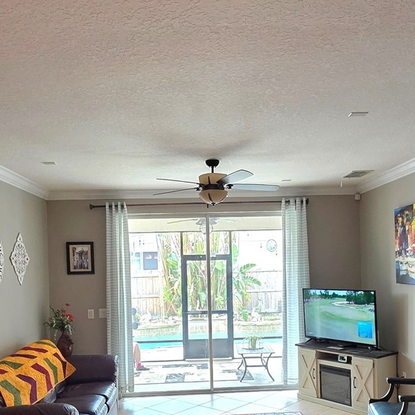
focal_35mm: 33
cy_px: 276
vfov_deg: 48.9
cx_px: 229
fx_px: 448
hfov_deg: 49.7
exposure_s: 1/60.2
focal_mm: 2.2
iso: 250
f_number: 1.9
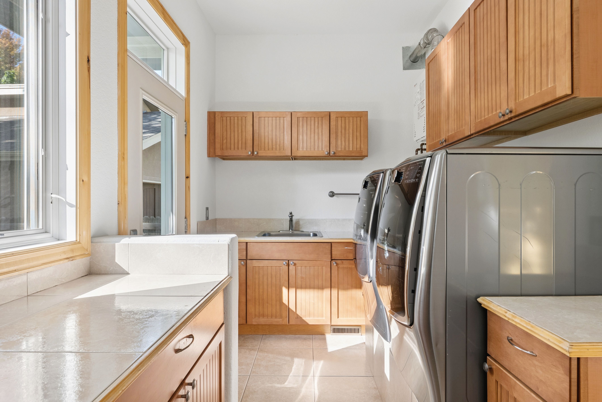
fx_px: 351
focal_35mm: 21
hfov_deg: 81.2
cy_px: 201
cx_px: 301
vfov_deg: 59.6
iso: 500
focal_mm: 21
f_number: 9
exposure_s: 1/60
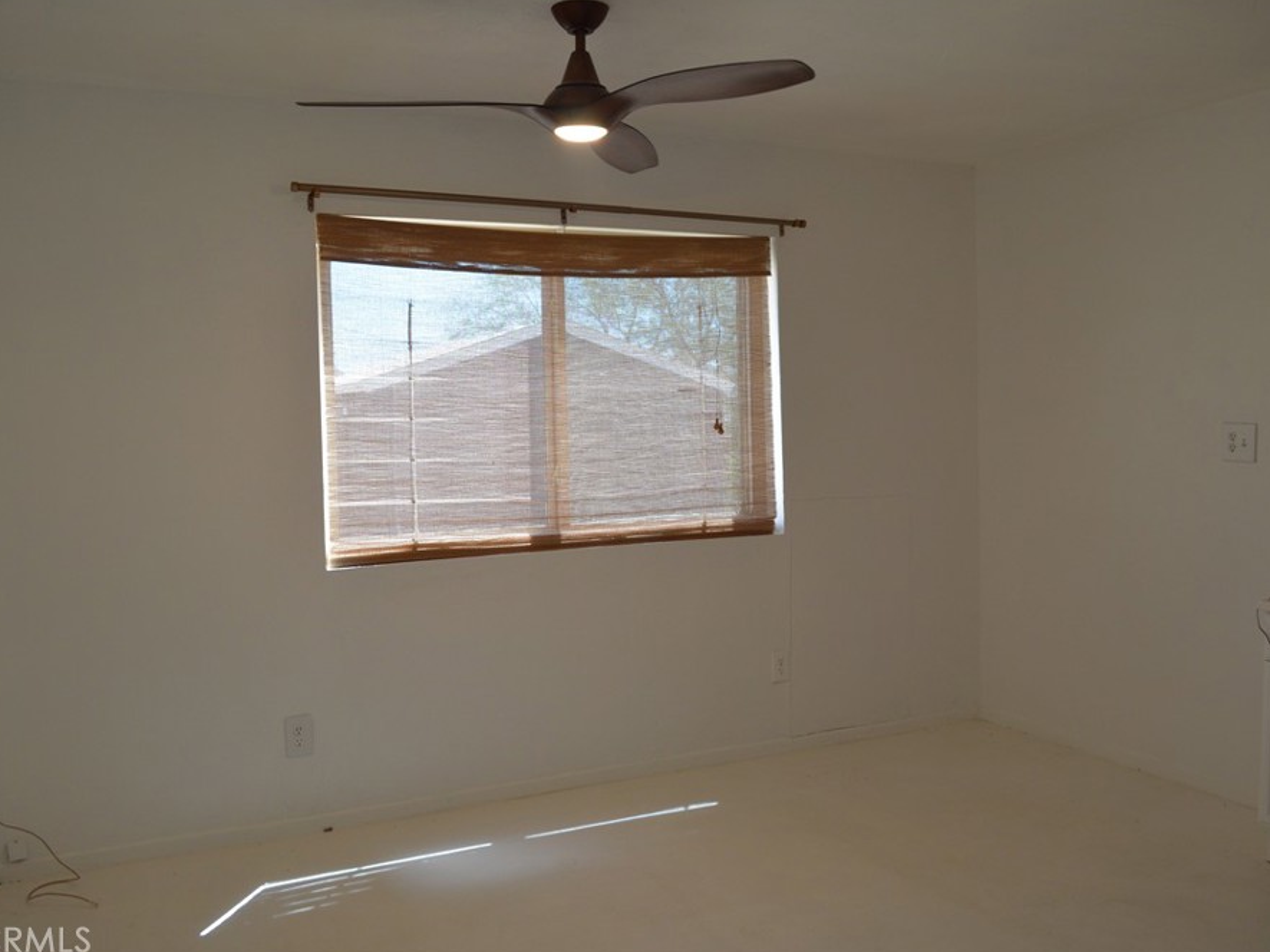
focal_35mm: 30
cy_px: 473
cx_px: 633
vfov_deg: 46.8
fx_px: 1101
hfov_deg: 60.0
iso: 400
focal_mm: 18
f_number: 5
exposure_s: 1/100
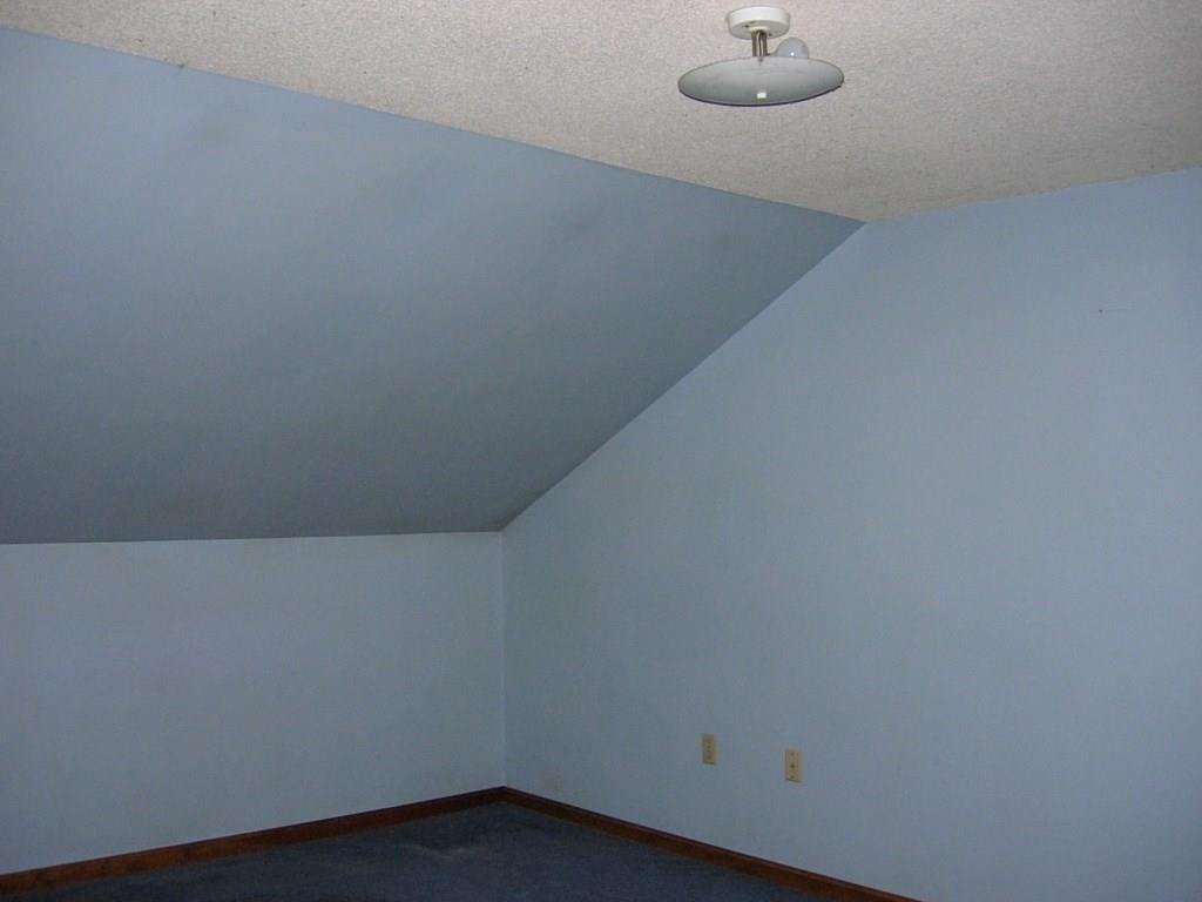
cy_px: 451
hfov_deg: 51.4
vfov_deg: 39.7
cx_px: 601
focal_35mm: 36
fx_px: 1250
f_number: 2.7
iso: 200
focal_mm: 7.5
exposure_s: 1/181
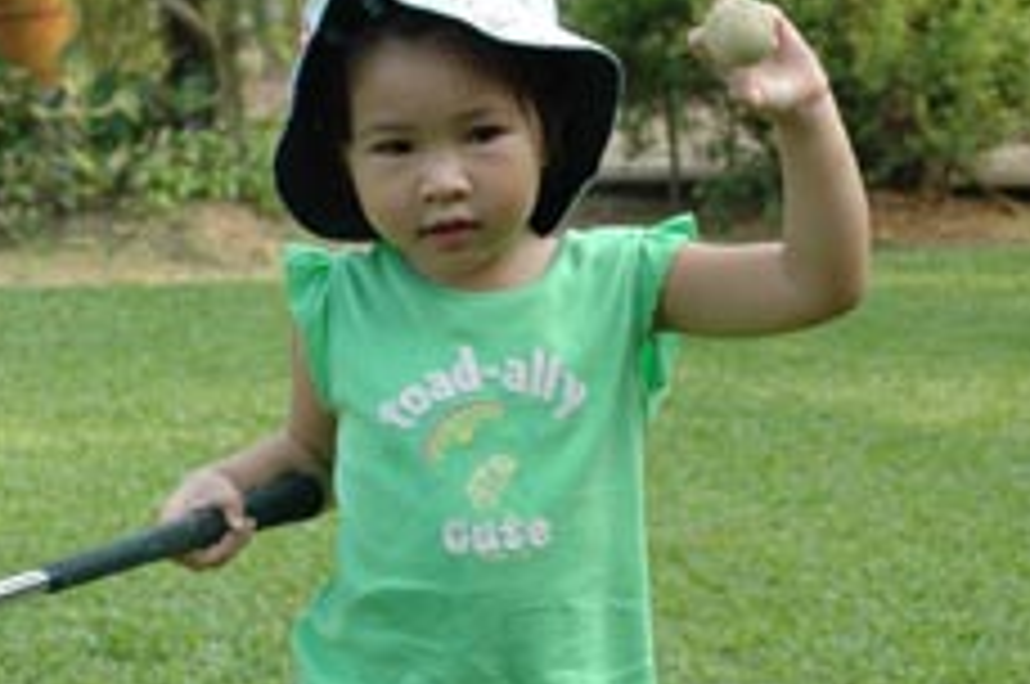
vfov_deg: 10.8
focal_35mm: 126
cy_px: 225
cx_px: 436
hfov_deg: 16.3
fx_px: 3600
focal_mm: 48
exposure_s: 1/200
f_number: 7.1
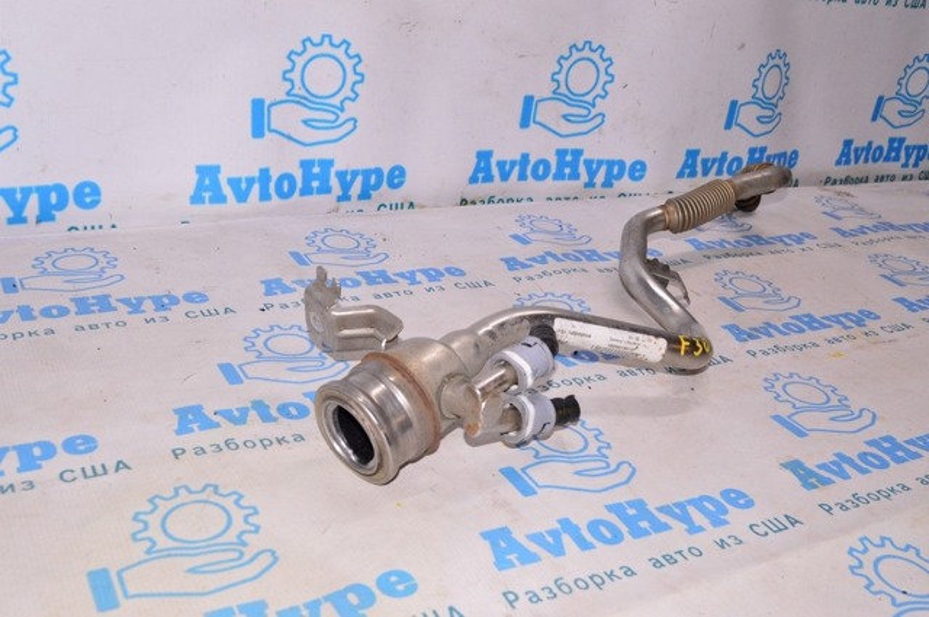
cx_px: 464
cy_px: 308
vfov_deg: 35.4
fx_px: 966
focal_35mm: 38
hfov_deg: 51.3
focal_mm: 25
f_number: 8
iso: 1600
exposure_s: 1/200
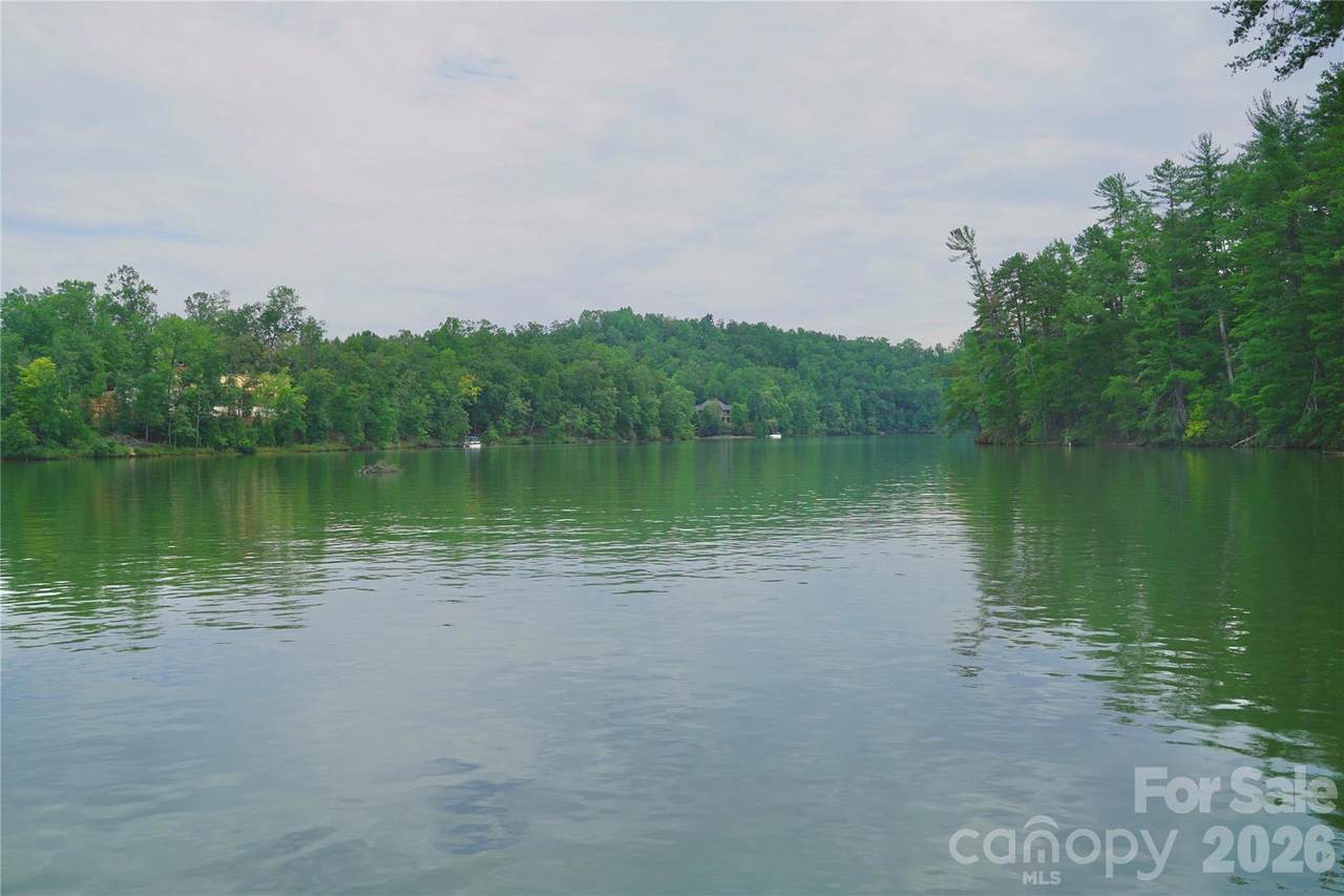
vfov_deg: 43.6
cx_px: 672
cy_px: 448
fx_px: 1120
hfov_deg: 61.9
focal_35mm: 30
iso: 125
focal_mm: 30
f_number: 4.5
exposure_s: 1/400
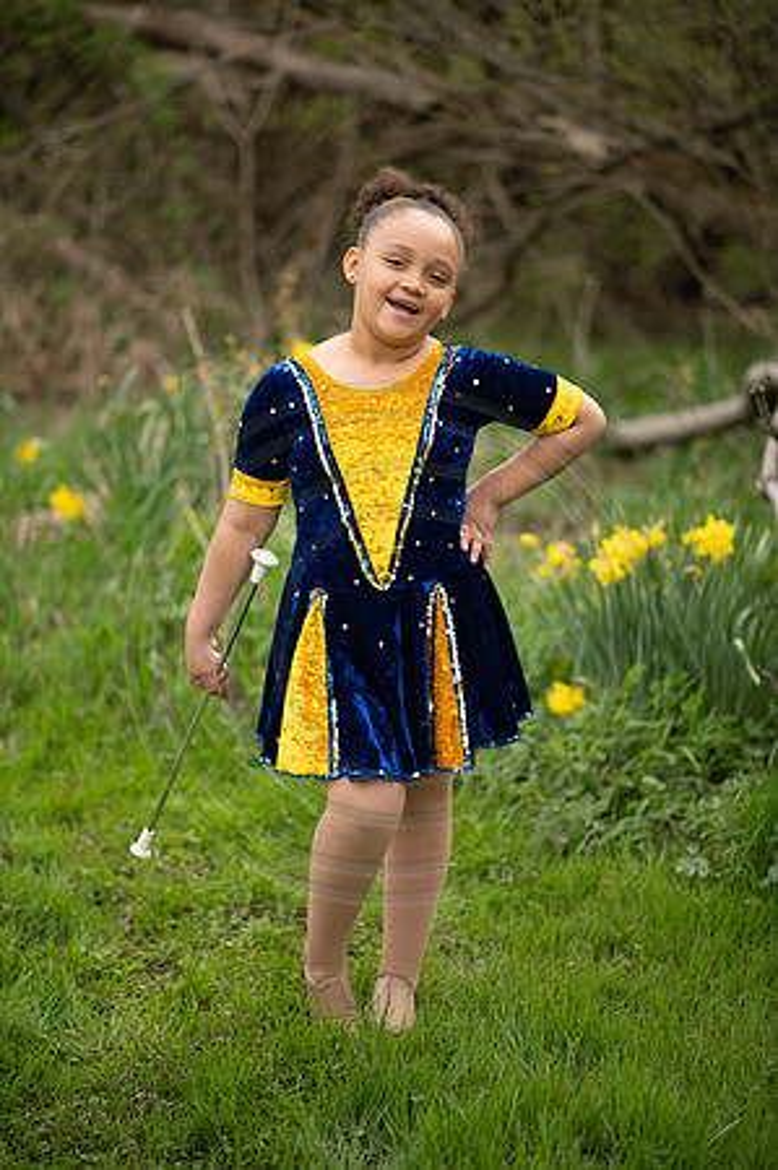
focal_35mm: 85
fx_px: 2762
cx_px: 389
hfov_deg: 16.0
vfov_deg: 23.9
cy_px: 585
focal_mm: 85
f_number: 1.8
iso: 100
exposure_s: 1/500
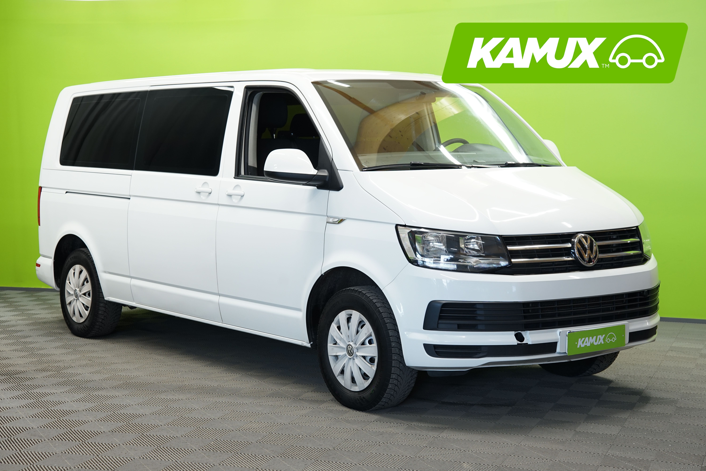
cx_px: 353
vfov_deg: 21.6
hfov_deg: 31.9
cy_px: 236
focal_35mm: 63
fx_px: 1235
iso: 500
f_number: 5.6
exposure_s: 1/15
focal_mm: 63
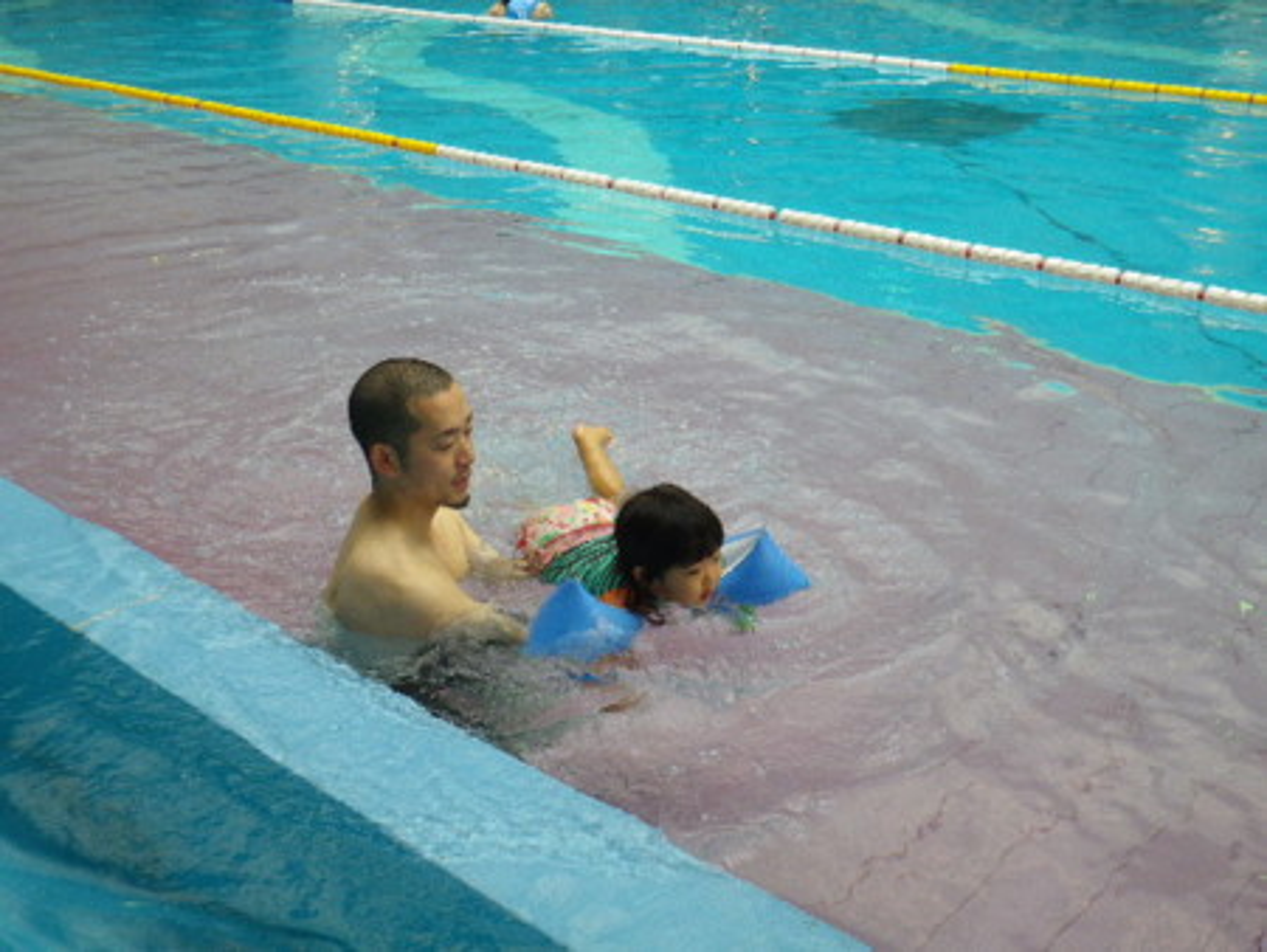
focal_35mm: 41
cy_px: 476
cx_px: 634
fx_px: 1501
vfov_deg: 35.2
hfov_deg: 45.8
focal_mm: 7.3
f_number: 3.9
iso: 125
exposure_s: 1/50
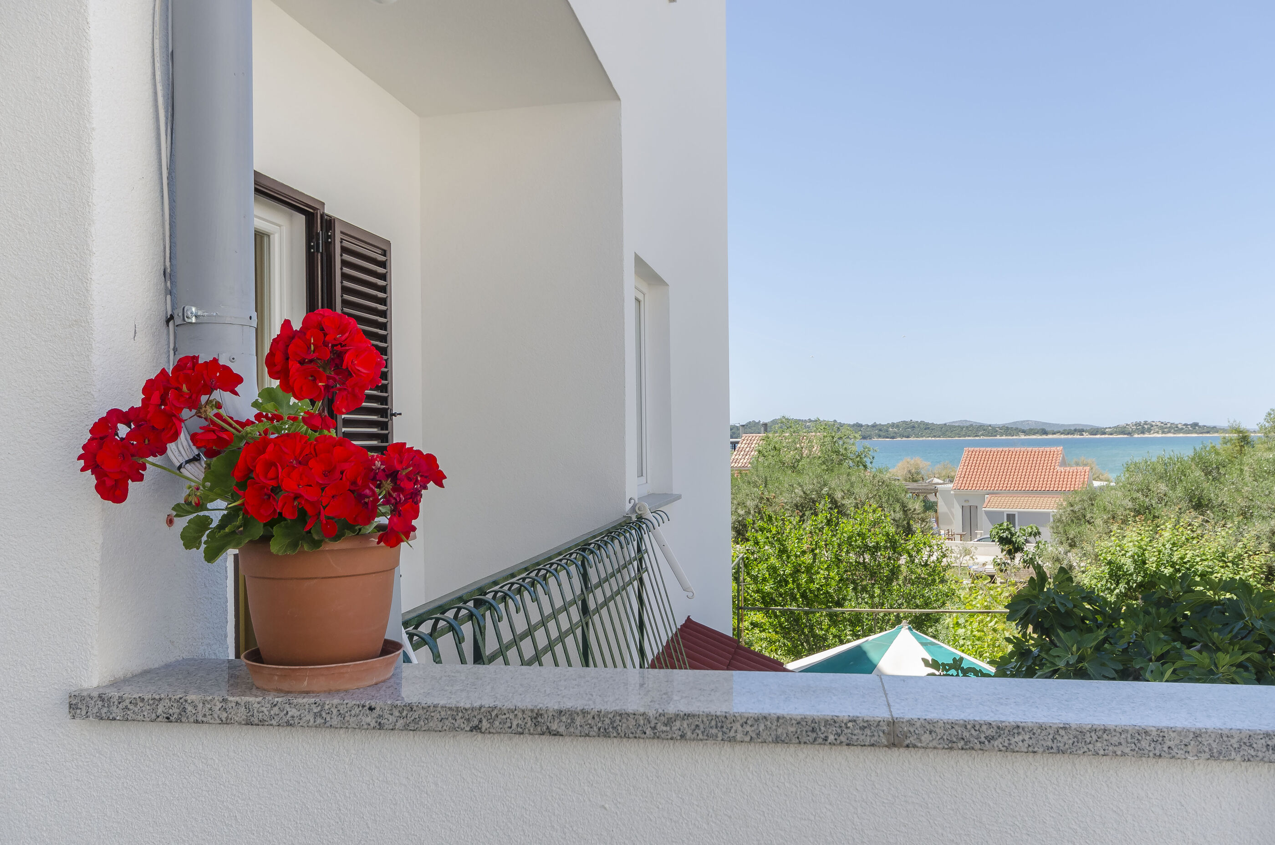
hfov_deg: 62.0
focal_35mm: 30
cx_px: 638
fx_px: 1060
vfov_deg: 43.4
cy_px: 422
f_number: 9
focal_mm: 20
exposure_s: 1/320
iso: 320
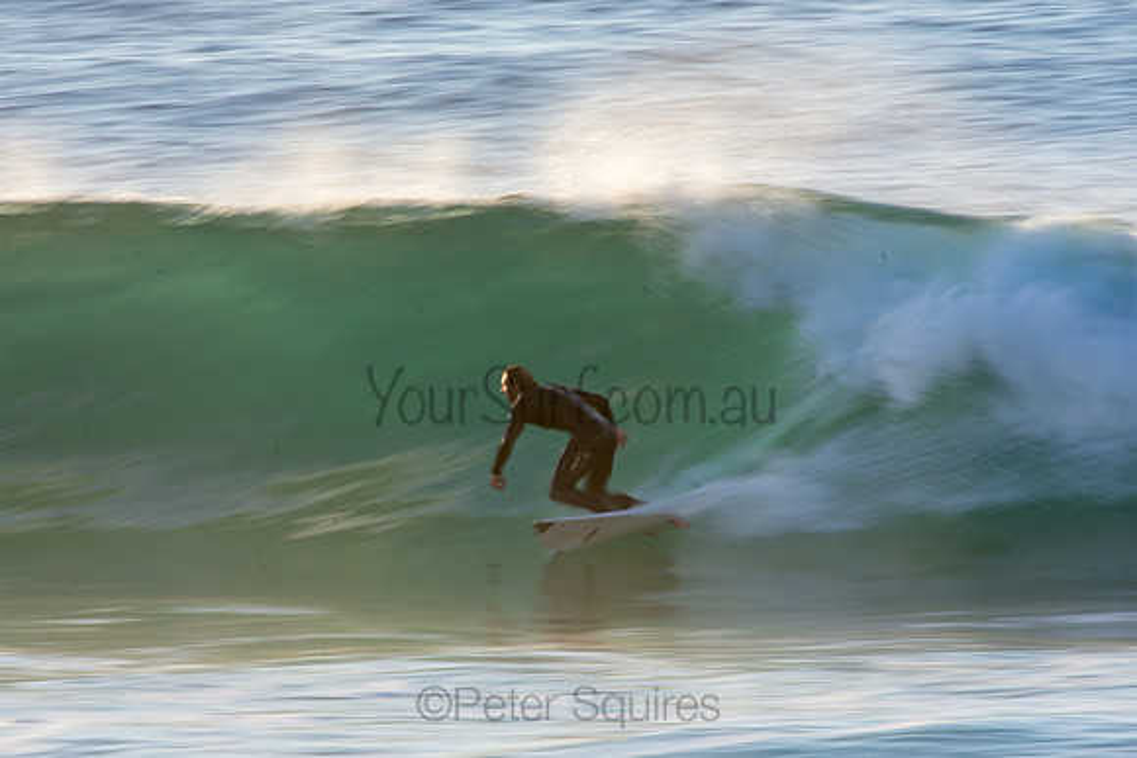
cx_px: 568
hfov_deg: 2.7
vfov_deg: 1.8
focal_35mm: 750
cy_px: 379
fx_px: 23692
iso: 100
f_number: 20
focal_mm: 500
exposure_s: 1/25
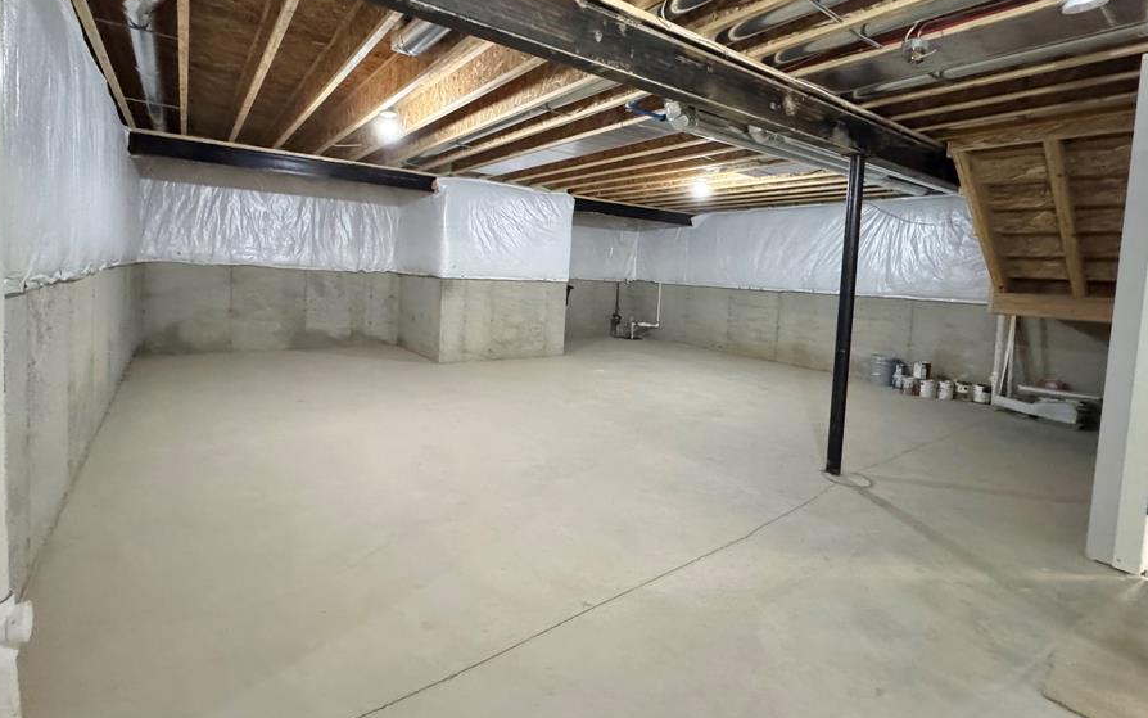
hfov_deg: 94.3
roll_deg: -3.5
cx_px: 542
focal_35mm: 17
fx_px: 532
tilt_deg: -3.4
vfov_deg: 67.6
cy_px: 299
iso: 1250
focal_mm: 2.22
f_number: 2.2
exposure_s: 1/60
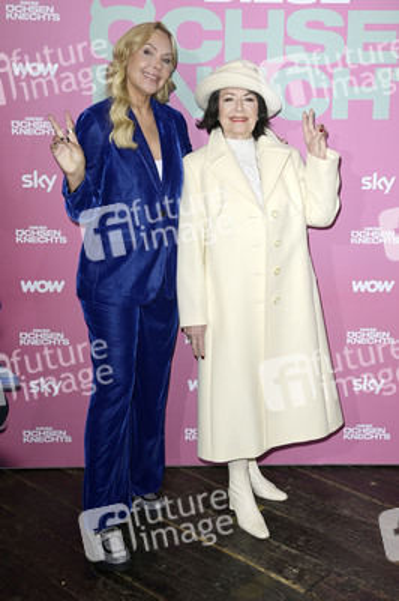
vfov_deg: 48.5
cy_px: 300
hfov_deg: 33.3
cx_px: 200
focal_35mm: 40
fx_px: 666
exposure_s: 1/250
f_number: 5
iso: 400
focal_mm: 40
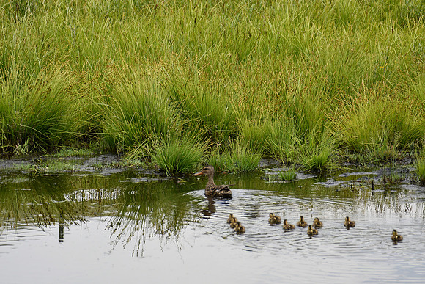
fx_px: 5313
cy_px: 142
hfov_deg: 4.6
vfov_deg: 3.1
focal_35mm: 450
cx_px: 212
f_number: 7.1
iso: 200
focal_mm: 300
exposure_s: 1/500
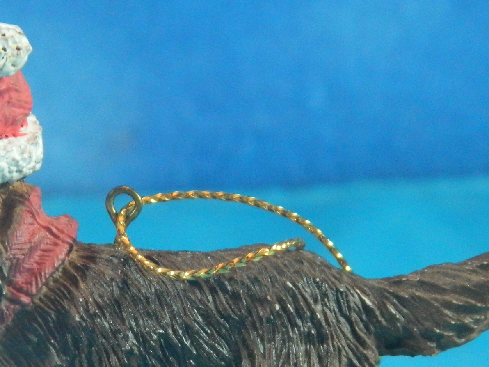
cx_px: 157
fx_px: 3164
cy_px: 323
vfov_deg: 6.6
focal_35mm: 224
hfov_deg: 8.8
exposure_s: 1/20
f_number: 4.5
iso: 400
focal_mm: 18.6
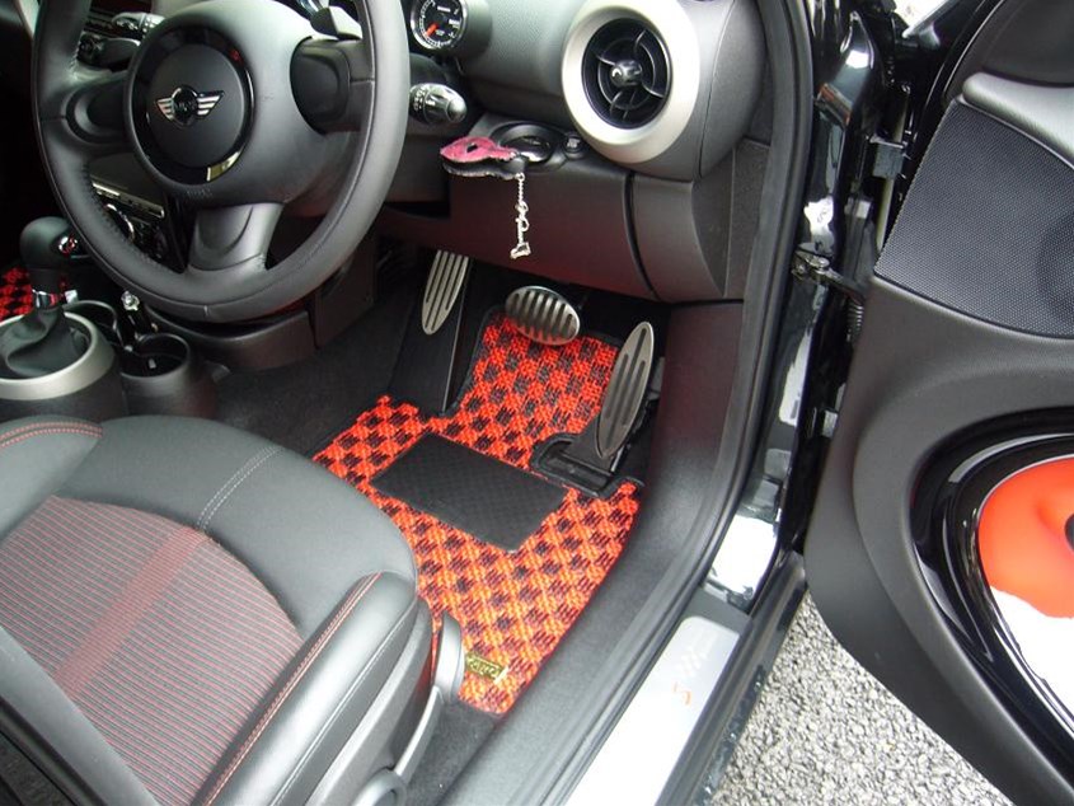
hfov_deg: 52.6
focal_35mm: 35
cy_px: 403
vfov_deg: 40.7
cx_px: 537
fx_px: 1086
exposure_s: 1/20
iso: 125
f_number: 2.8
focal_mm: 5.8
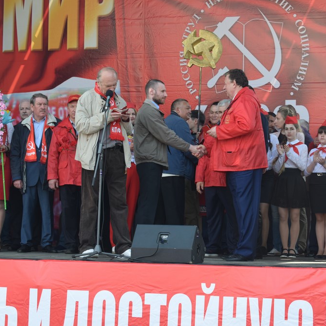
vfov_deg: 18.7
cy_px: 164
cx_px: 214
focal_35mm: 93
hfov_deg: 18.6
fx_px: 991
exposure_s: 1/200
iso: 400
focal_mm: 48
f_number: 7.1
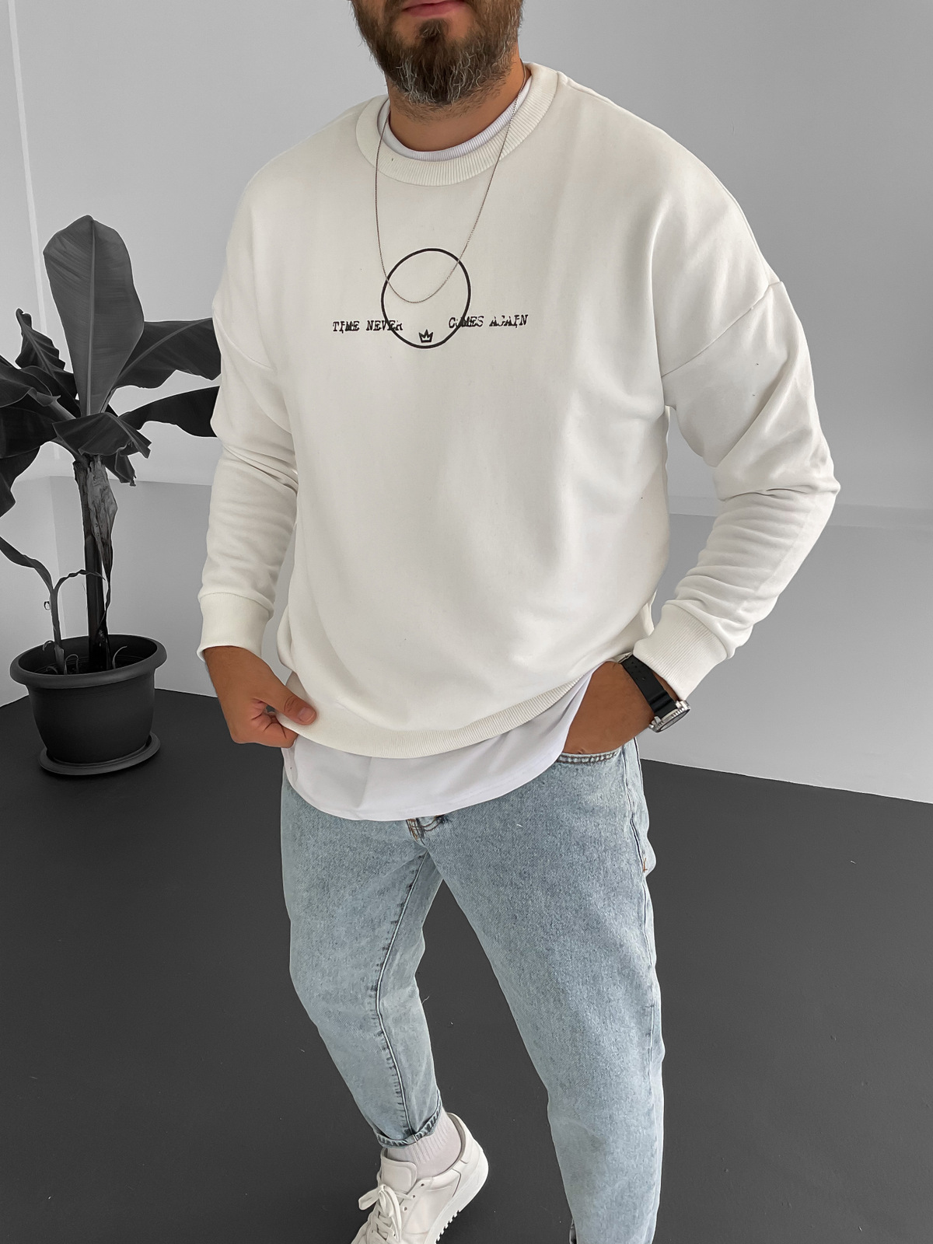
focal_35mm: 29
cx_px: 466
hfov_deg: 48.2
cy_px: 622
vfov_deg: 61.7
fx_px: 1042
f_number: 1.8
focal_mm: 3
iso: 32
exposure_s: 1/120
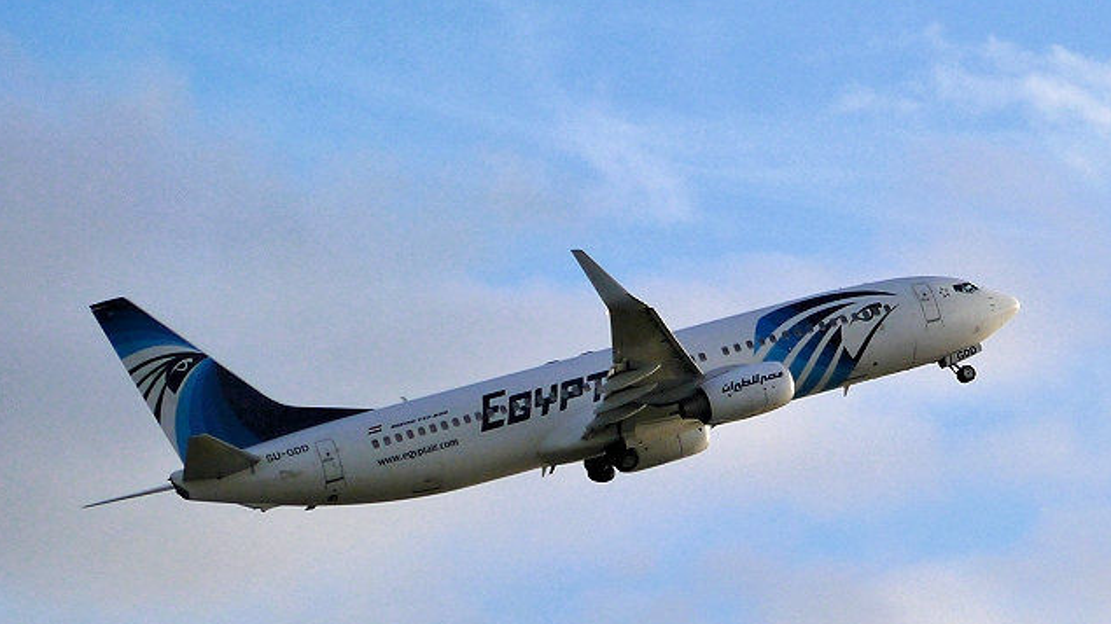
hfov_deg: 16.0
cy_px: 371
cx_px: 553
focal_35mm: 134
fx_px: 3947
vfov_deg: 9.0
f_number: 5
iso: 160
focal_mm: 61
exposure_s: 1/1600
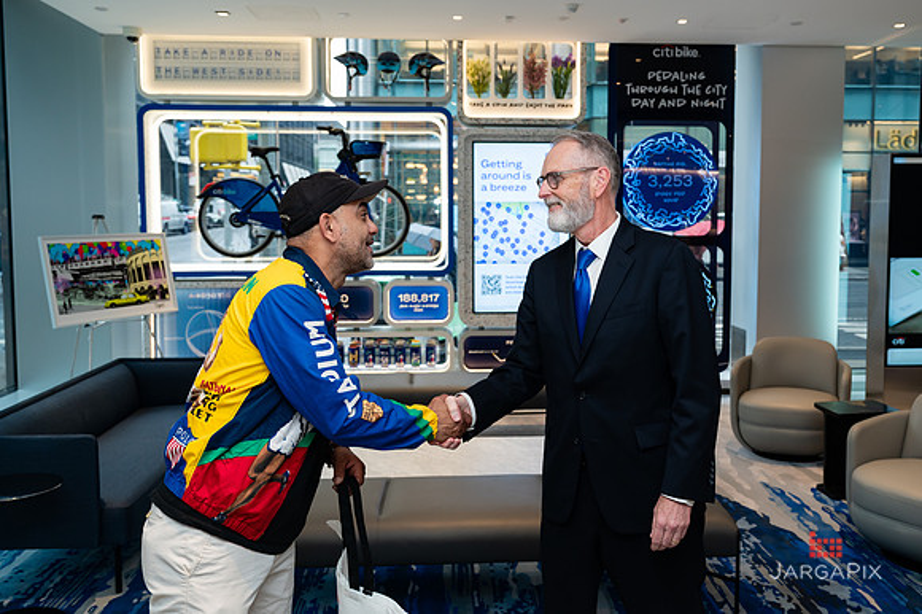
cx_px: 510
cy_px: 284
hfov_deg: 55.3
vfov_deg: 38.5
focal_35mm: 34
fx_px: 877
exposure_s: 1/160
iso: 500
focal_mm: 29
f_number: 4
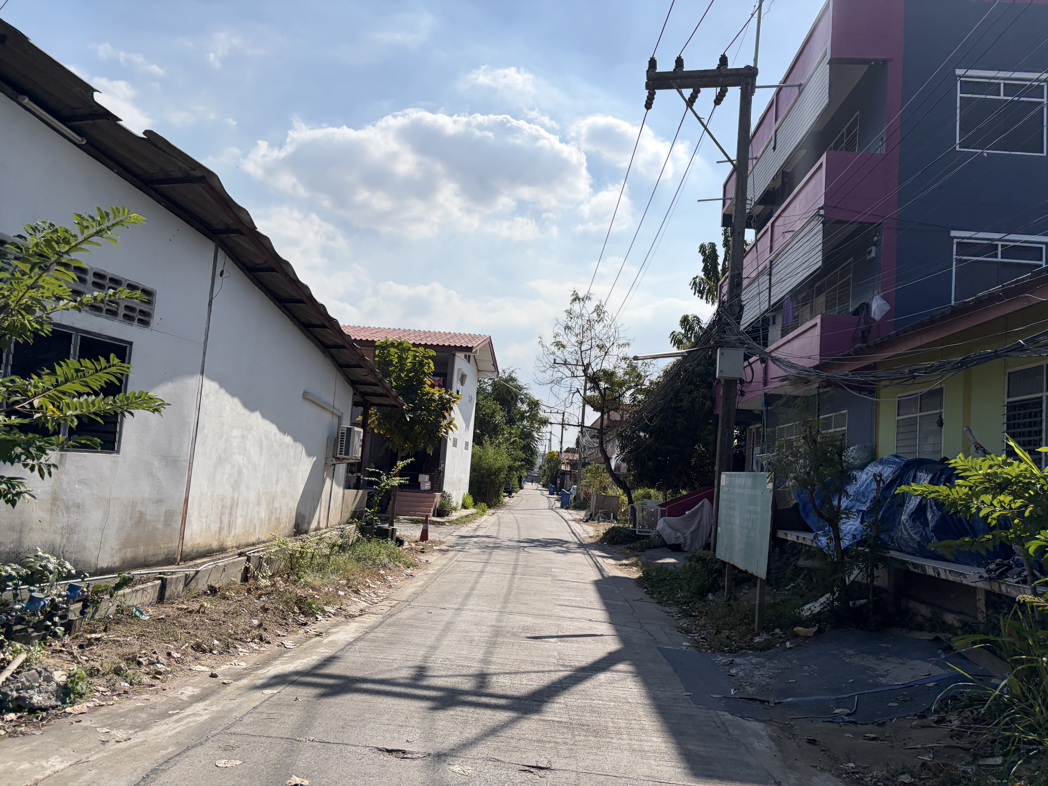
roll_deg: -2.9
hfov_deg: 67.3
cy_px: 393
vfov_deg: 53.1
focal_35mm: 26
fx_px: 787
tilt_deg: +3.8
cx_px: 524
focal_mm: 5.96
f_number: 1.6
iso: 50
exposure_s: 1/7813
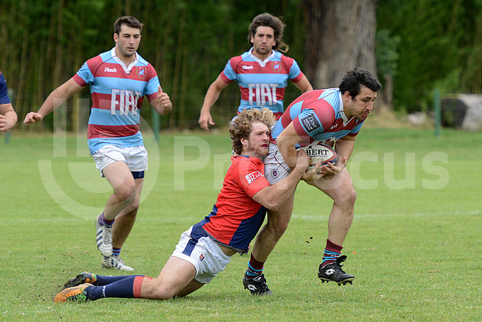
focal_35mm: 210
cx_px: 241
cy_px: 161
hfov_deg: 9.8
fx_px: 2812
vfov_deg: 6.5
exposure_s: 1/640
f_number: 4
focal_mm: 210
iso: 400
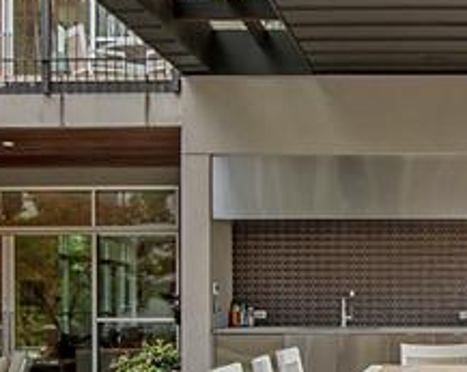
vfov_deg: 21.3
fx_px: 980
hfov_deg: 25.9
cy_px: 288
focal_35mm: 71
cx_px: 420
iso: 100
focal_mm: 11
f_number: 8
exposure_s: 1/60
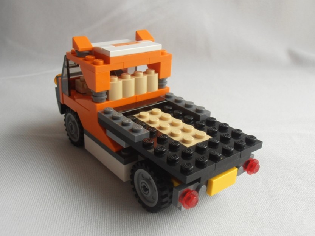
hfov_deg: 46.8
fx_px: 364
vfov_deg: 35.9
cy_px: 126
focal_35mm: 40
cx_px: 152
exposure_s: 1/60
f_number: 3.9
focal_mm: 6.61
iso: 80
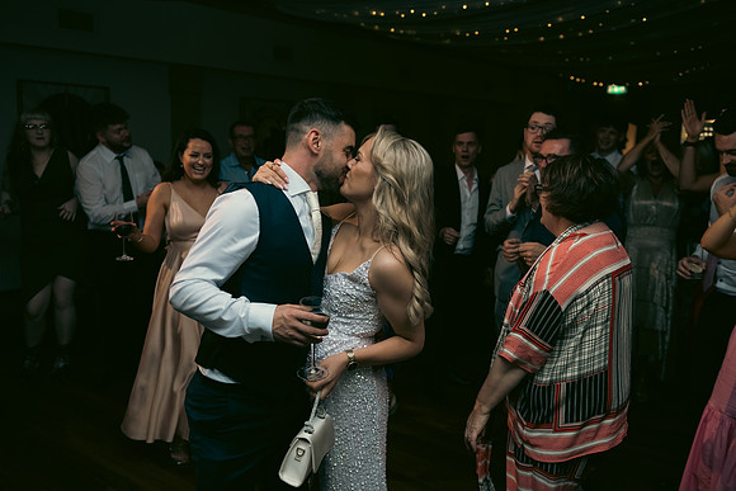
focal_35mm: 34
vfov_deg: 38.9
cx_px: 368
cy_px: 246
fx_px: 695
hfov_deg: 55.8
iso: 800
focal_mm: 34
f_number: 3.5
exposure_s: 1/160
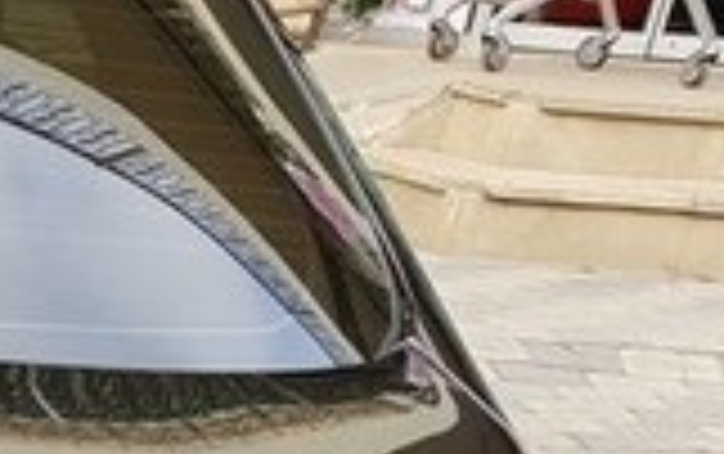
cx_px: -702
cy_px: 942
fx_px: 2232
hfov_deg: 15.1
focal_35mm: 113
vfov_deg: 10.6
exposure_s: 1/157
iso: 40
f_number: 1.7
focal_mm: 4.2
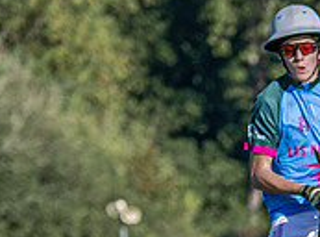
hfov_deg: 1.4
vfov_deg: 1.0
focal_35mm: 1462
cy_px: 545
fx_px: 13450
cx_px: 513
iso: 400
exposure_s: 1/2500
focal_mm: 200
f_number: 5
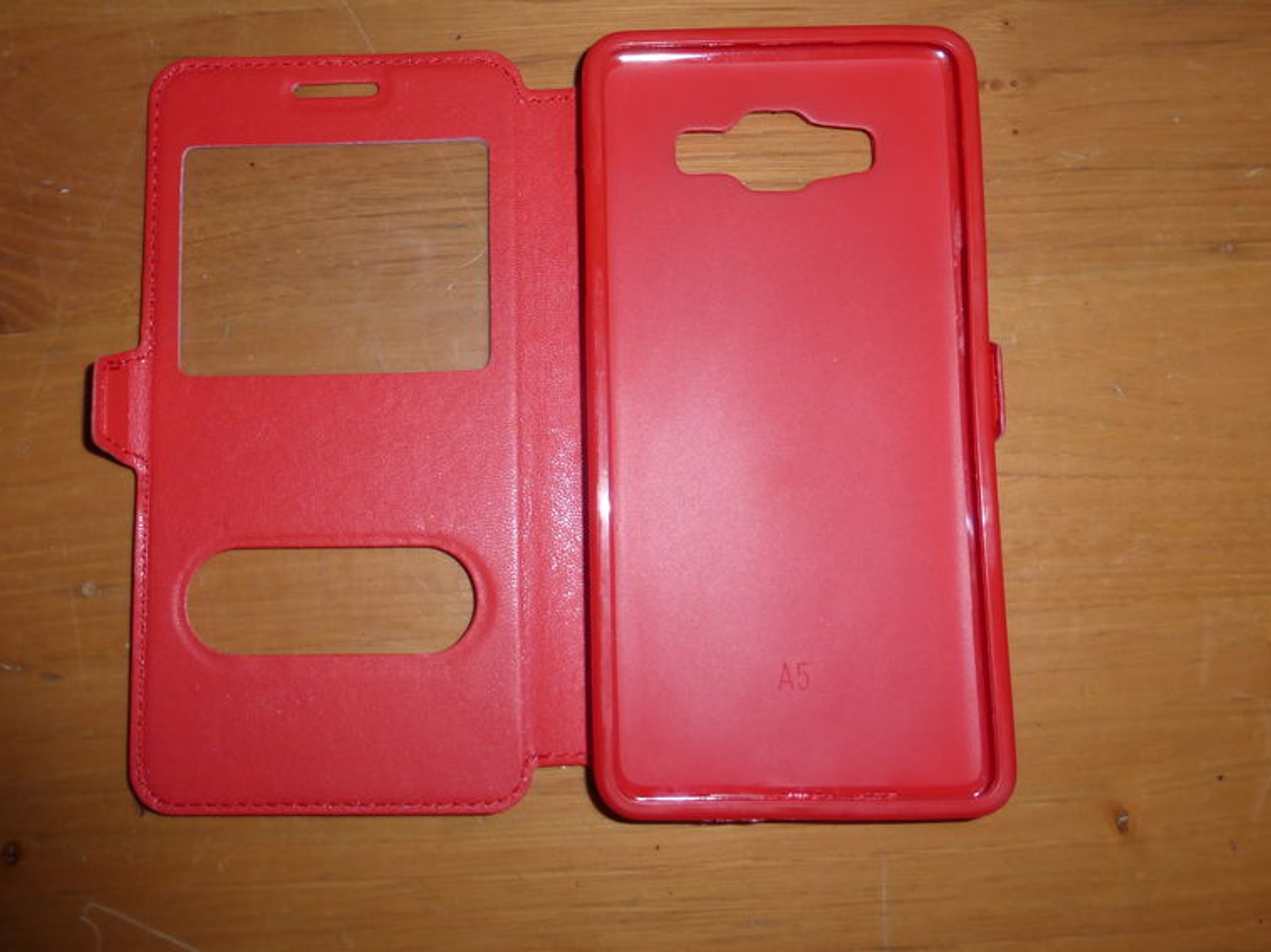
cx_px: 532
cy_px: 401
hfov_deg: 55.1
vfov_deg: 42.8
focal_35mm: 33
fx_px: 1211
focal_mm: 4.3
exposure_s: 1/60
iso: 100
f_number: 3.3
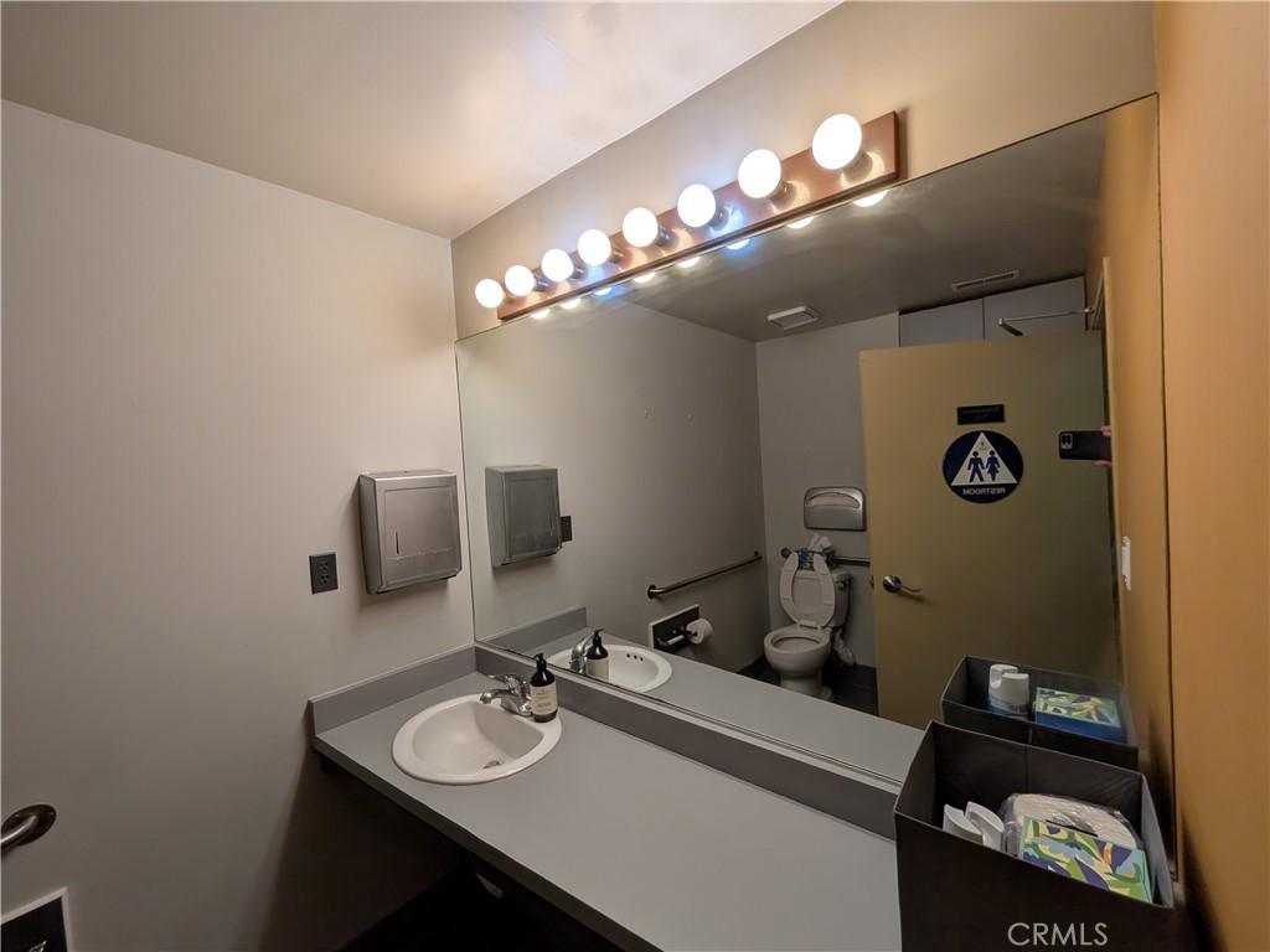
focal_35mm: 13
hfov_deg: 106.2
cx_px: 635
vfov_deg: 89.9
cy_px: 476
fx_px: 477
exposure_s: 1/120
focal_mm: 1.54
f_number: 2.2
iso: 33
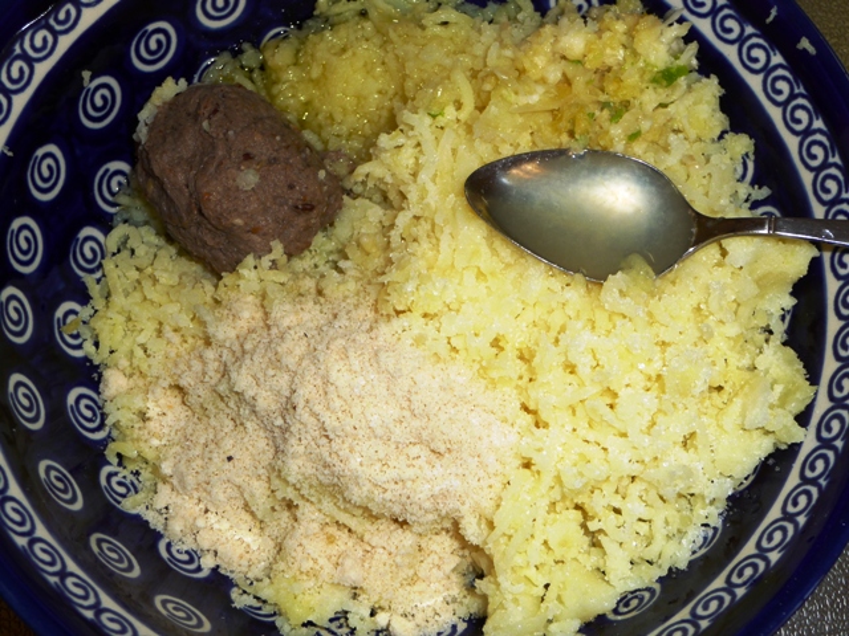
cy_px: 318
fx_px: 1226
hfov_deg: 38.2
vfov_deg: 29.1
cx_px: 424
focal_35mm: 50
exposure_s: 1/30
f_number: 4.2
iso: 100
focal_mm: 8.5
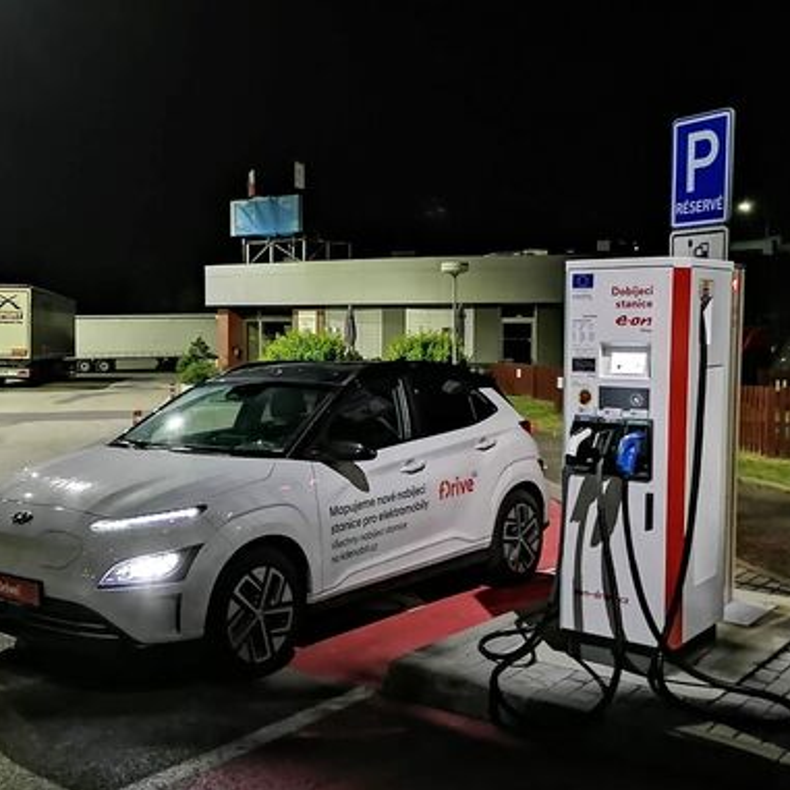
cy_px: 400
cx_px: 290
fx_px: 1059
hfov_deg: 40.6
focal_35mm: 41
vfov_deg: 40.9
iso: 800
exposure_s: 1/2
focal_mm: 5.3
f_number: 1.8
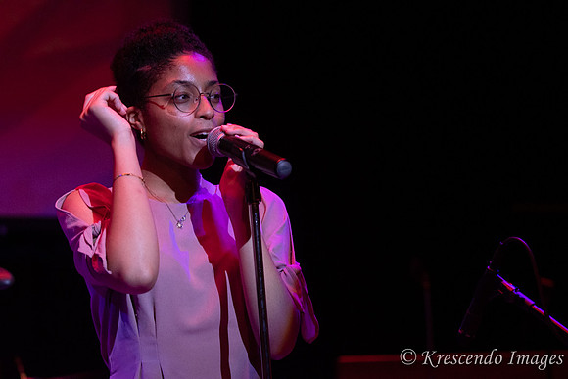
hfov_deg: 14.4
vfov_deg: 9.6
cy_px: 190
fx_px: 2249
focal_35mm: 142
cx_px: 284
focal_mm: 95
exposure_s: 1/200
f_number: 2.8
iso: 1600
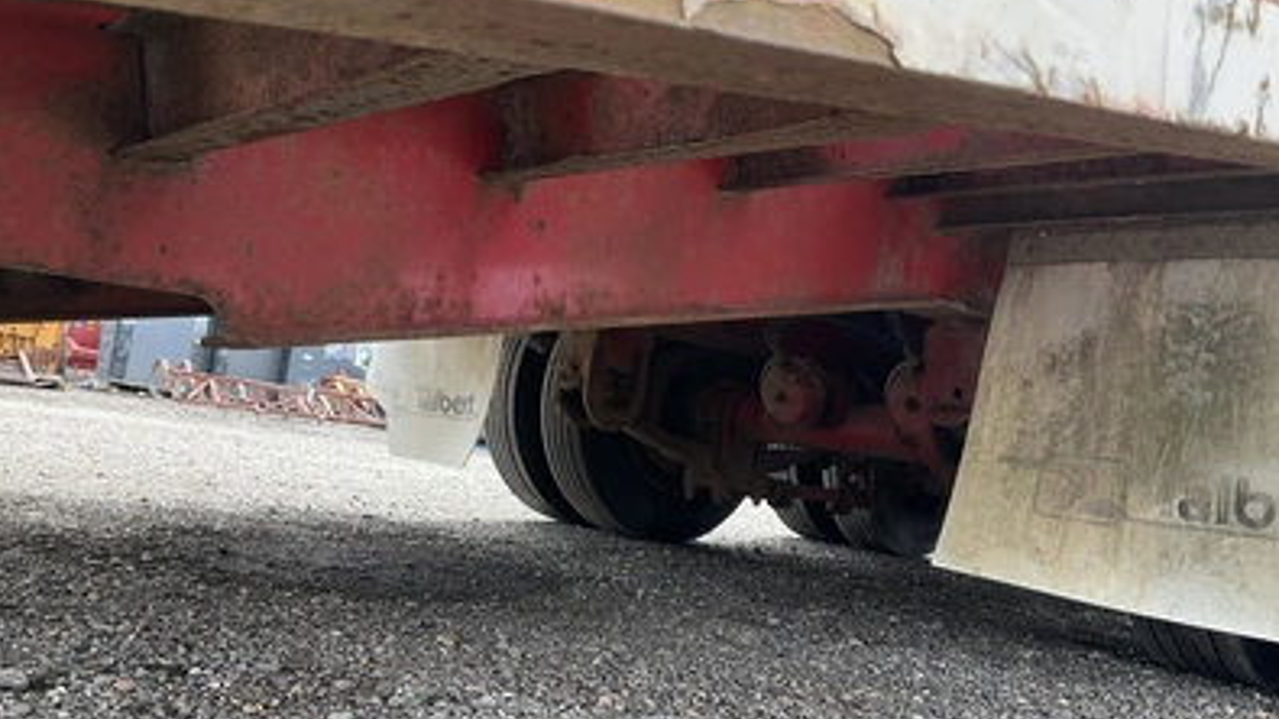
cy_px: 411
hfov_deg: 61.0
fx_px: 1085
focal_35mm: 32
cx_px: 644
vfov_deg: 36.6
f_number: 1.8
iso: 25
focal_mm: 3
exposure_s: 1/172
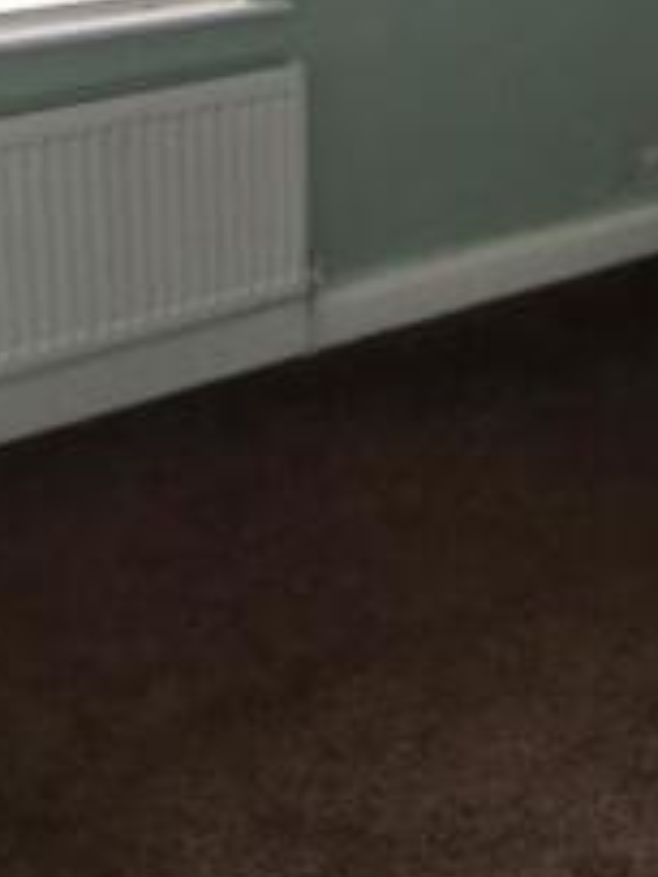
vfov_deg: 29.3
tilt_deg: -15.5
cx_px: 473
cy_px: 19
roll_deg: -0.9
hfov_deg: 23.5
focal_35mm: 62
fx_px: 1571
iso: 40
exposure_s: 1/33
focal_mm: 4.15
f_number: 2.2
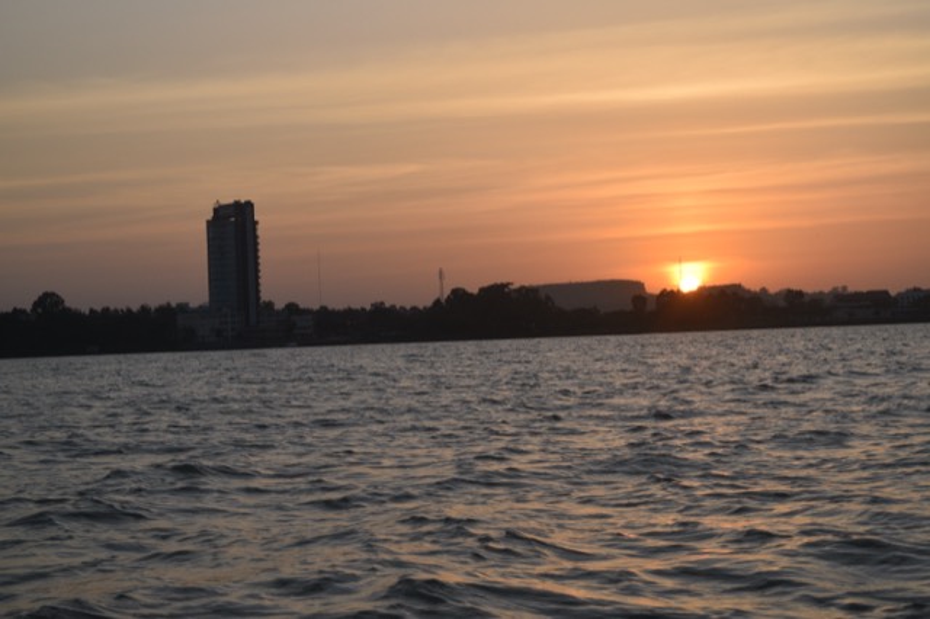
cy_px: 310
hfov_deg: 24.6
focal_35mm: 82
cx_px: 465
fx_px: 2130
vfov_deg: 16.5
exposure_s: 1/320
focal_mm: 55
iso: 200
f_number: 9
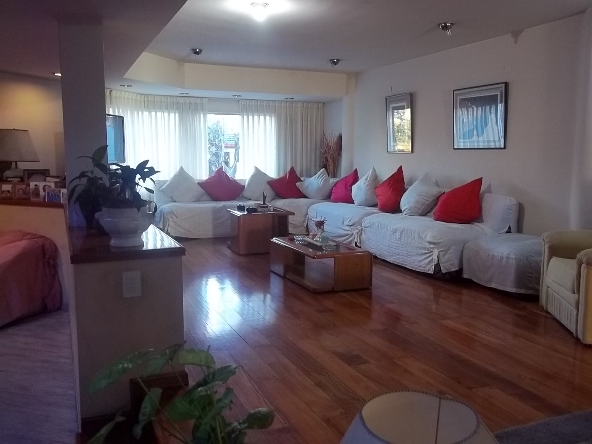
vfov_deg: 44.2
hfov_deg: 56.8
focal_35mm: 32
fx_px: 547
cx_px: 296
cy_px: 222
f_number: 2.9
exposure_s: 1/8
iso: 190
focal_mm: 5.7
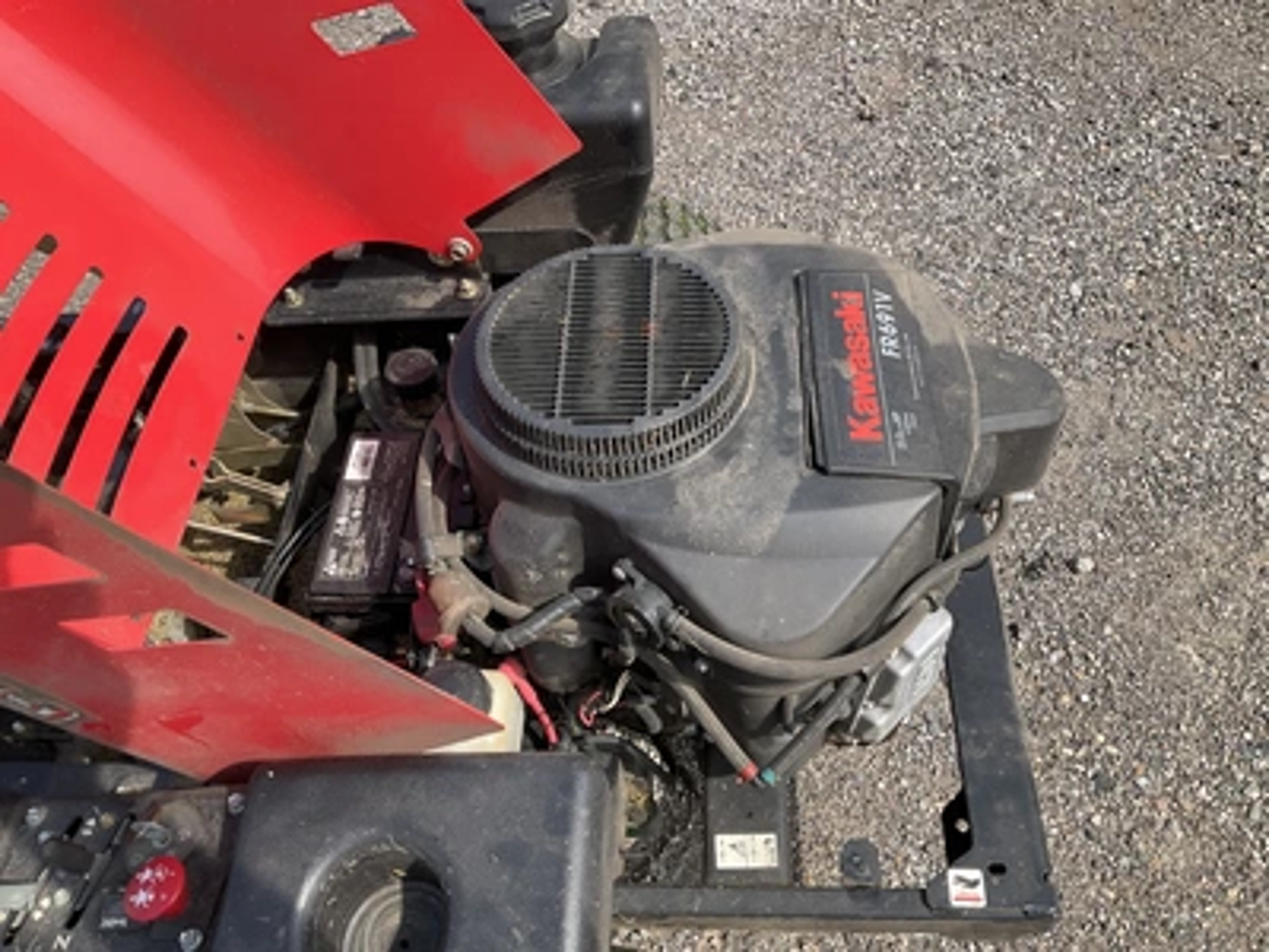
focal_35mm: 29
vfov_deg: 48.2
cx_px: 634
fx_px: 1063
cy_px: 476
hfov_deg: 61.7
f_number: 1.8
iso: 25
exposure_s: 1/781
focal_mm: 3
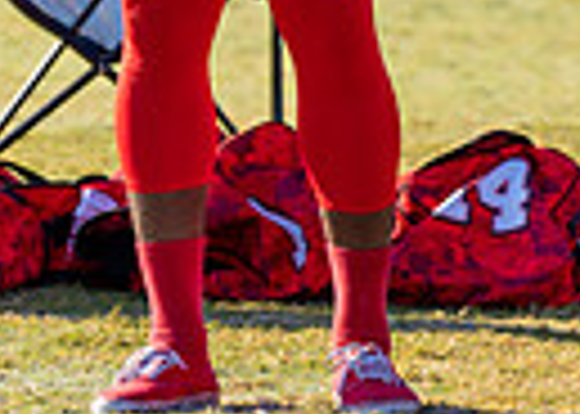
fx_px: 10455
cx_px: 602
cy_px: -396
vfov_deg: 2.3
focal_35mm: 635
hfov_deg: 3.2
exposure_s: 1/640
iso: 100
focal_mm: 135
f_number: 2.8
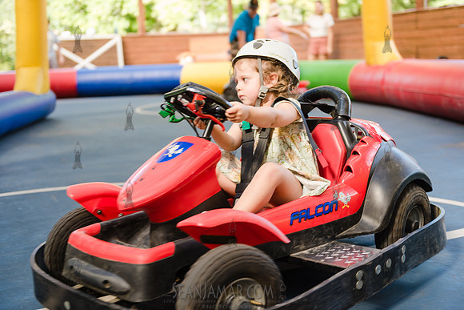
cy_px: 155
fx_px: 619
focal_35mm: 48
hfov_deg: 41.1
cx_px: 232
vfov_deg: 28.1
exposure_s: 1/200
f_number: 2.8
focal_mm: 48
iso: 200
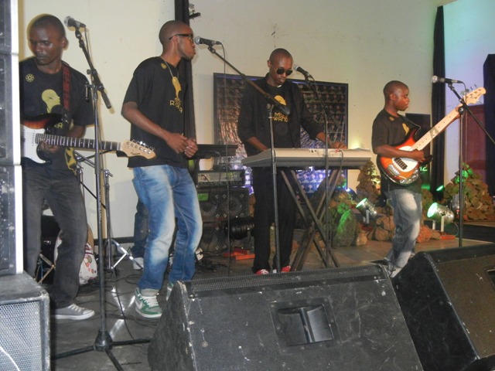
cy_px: 186
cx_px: 248
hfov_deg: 47.9
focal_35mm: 39
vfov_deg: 36.8
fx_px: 558
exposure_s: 1/30
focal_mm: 7.1
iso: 800
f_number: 3.7
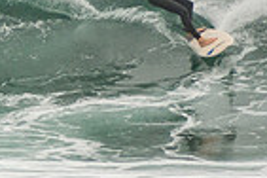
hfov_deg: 0.8
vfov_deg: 0.6
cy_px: -60
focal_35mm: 2461
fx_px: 18251
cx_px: 74
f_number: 5.6
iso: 360
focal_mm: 400
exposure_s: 1/1250
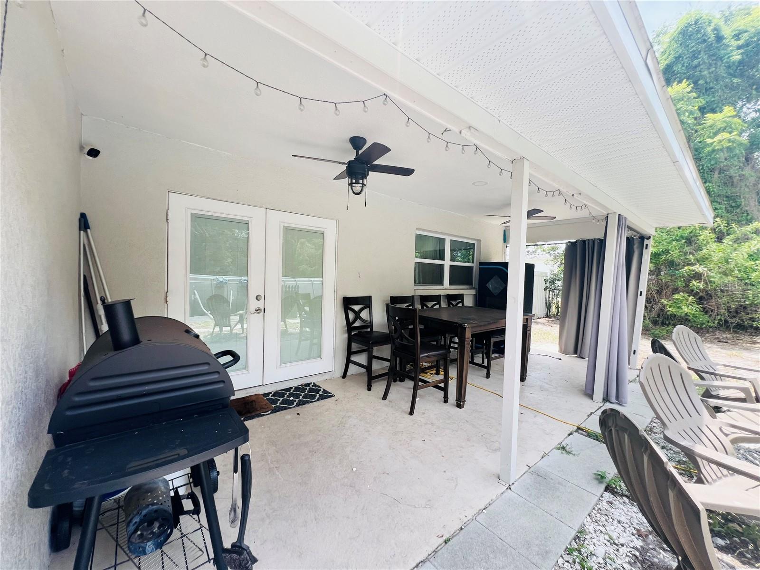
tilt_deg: -1.6
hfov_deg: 106.2
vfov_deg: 89.9
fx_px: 285
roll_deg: -0.8
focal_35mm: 13
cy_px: 285
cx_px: 380
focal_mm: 1.57
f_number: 1.8
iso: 32
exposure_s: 1/218
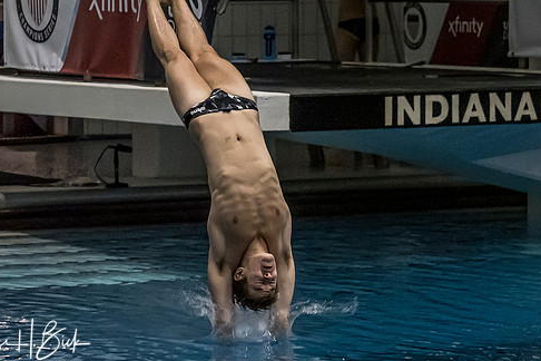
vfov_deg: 5.7
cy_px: 112
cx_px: 195
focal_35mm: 243
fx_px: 3651
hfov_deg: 8.5
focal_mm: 67
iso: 3200
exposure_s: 1/1600
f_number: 2.8
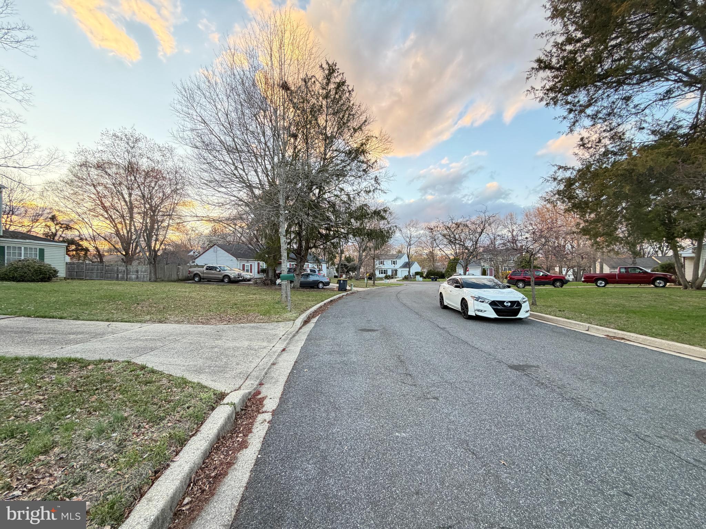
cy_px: 264
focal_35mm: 14
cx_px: 353
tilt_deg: +1.0
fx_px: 286
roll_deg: +0.3
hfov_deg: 102.1
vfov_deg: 85.7
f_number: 2.2
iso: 200
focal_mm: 2.22
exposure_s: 1/121
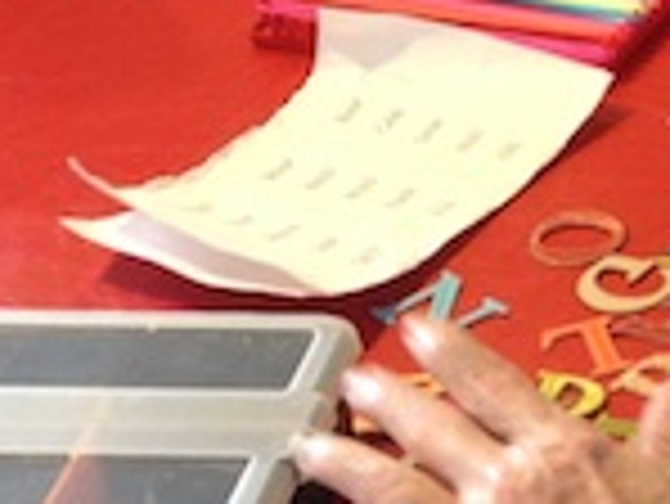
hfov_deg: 13.3
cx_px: 1169
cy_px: 256
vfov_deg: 11.0
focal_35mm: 135
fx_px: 2615
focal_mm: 4.28
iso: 100
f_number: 2.4
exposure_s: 1/20
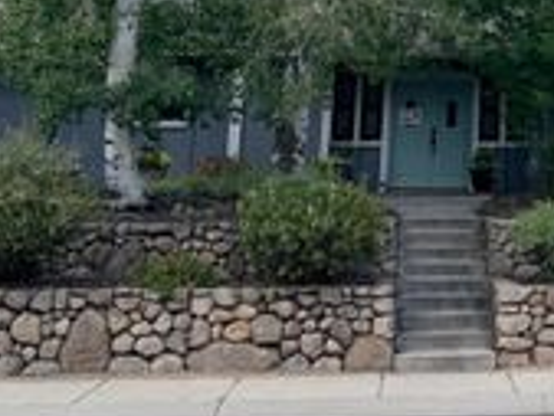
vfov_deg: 19.6
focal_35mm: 71
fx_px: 1137
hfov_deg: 25.5
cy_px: -80
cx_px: 597
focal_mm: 6.76
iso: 80
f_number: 1.78
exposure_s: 1/3021
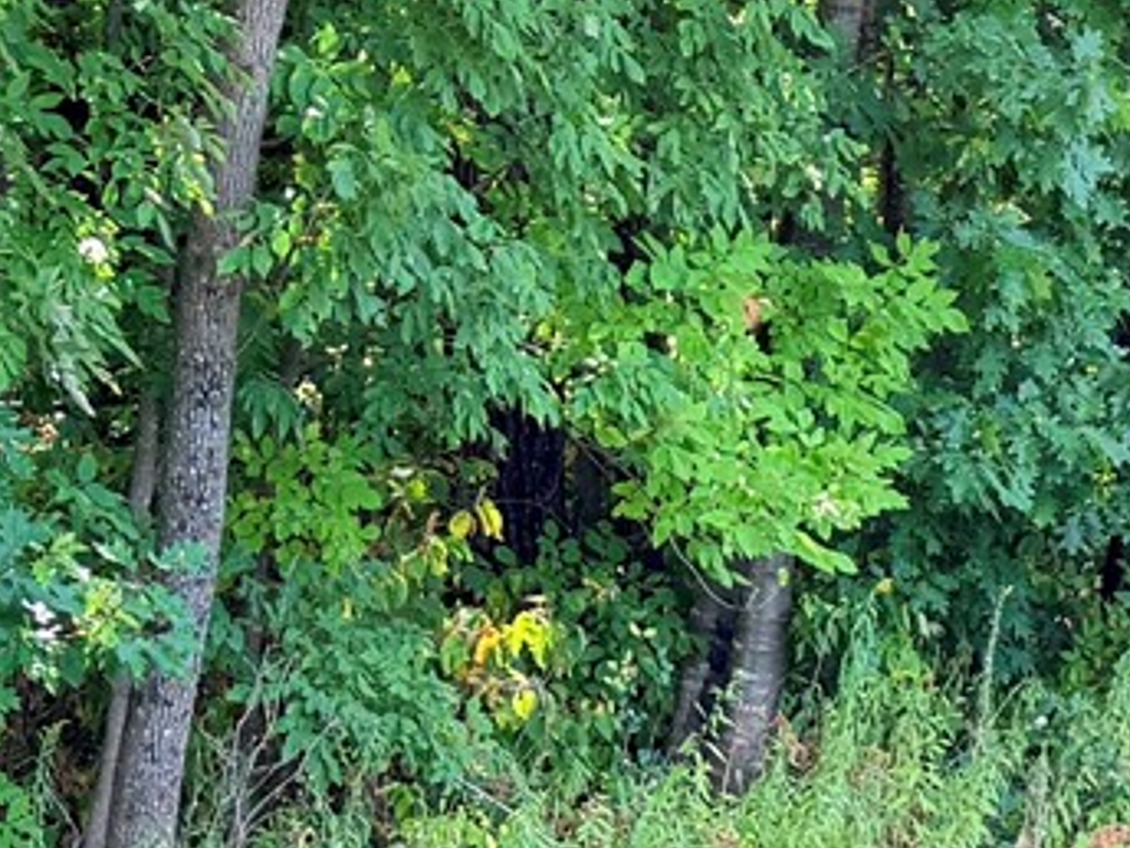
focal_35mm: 143
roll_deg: +0.6
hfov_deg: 13.7
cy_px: -99
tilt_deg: +0.8
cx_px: 920
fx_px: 4668
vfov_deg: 10.2
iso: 80
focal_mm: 6.76
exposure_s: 1/180
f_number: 1.78
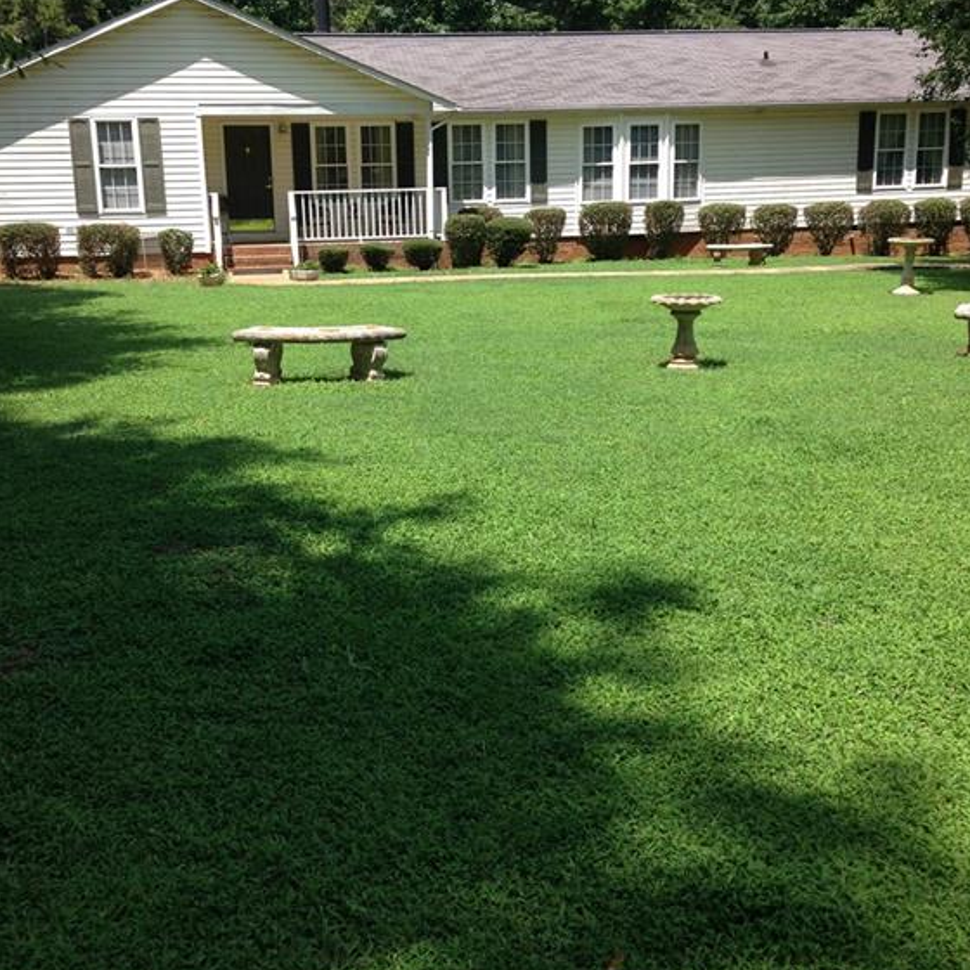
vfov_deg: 41.8
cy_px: 435
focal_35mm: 40
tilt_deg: -12.2
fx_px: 1268
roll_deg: +1.2
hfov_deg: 41.9
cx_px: 485
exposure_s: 1/797
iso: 50
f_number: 2.4
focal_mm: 4.12
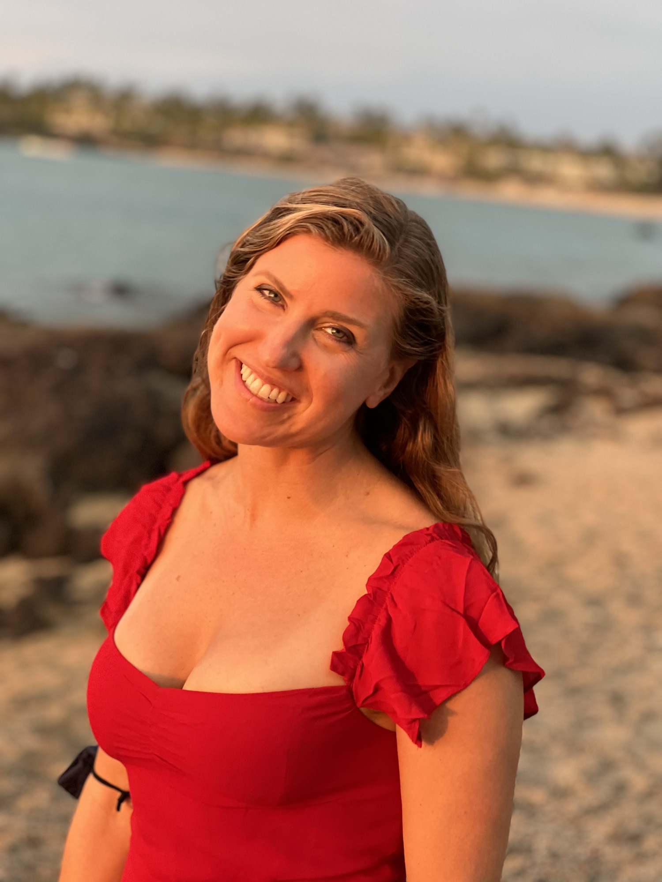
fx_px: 1963
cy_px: 441
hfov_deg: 19.1
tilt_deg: -9.0
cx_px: 331
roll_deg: -4.4
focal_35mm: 77
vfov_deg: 25.3
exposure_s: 1/121
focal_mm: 9
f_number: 2.8
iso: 160
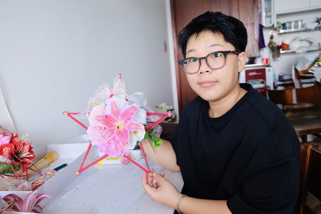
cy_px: 107
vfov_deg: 45.0
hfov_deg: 63.6
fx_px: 259
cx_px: 160
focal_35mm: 29
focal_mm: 19.6
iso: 640
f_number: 4
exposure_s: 1/60
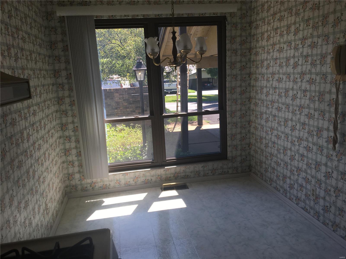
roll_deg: +2.4
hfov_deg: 61.7
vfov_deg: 48.2
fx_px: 290
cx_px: 173
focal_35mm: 29
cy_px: 130
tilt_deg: -11.9
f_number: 2.2
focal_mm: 4.15
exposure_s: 1/235
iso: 25
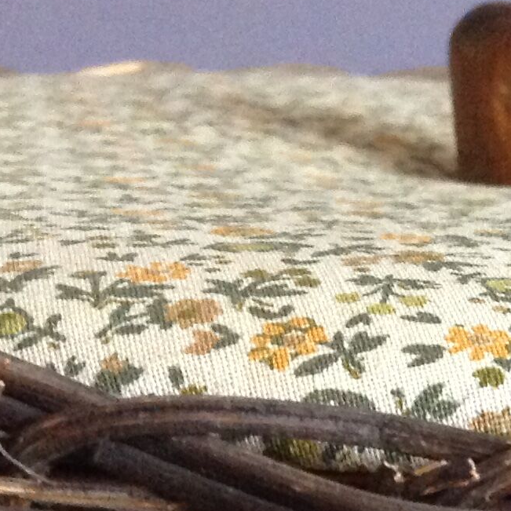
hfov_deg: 13.1
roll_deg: -3.0
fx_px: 2054
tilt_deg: -18.2
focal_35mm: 123
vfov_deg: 13.8
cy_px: 597
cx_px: 838
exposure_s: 1/15
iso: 400
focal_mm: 4.28
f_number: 2.4
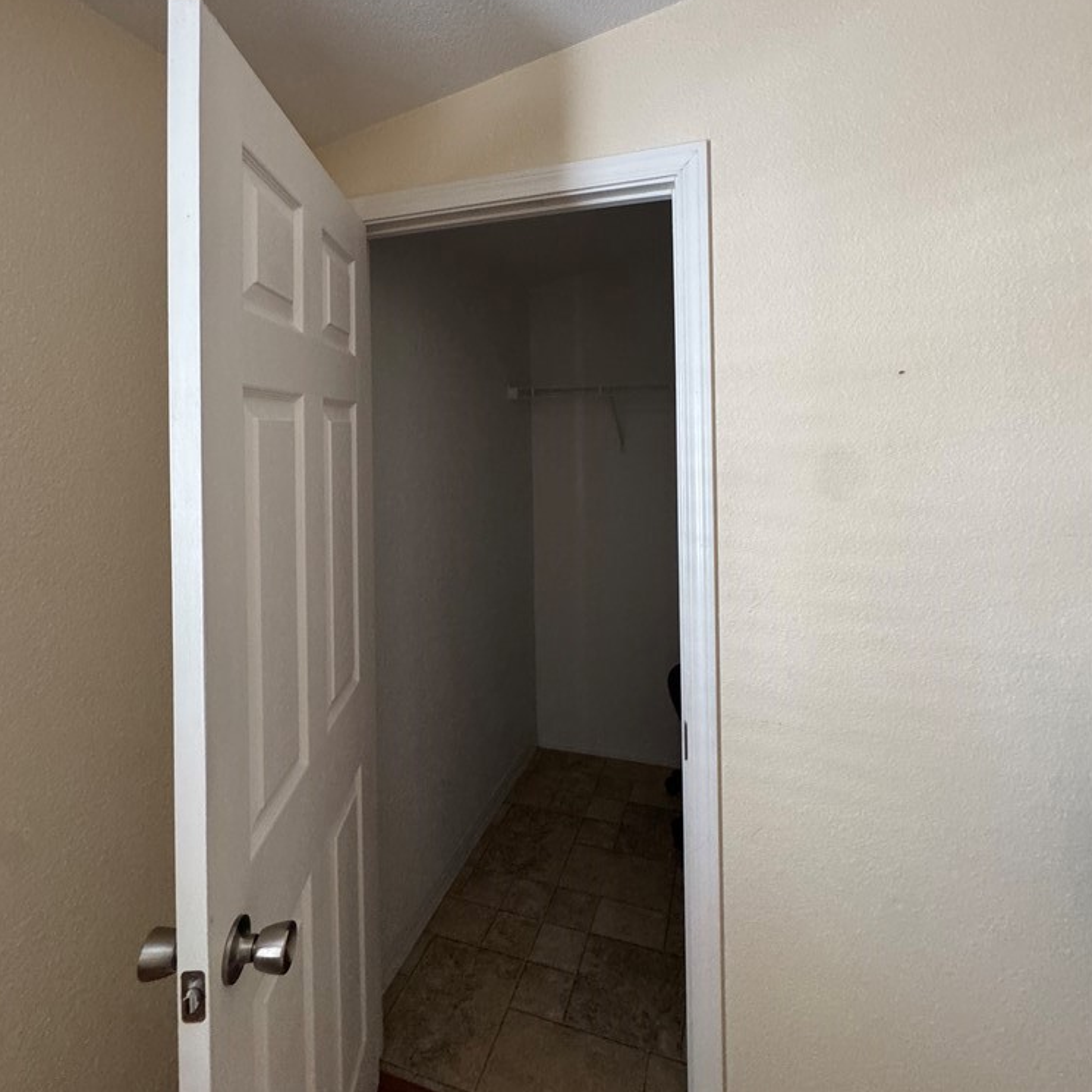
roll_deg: +1.4
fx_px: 607
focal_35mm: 17
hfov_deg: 84.0
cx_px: 535
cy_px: 427
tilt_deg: -0.3
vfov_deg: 82.8
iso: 640
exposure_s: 1/60
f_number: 2.2
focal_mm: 2.22
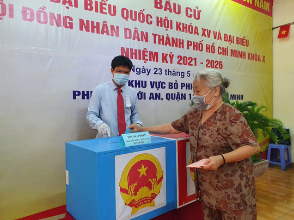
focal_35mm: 26
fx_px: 221
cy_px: 110
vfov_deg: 53.1
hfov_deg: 67.3
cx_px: 147
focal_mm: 4.32
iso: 400
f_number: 2.4
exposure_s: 1/50
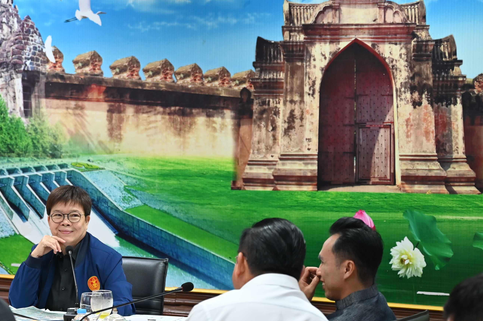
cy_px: 199
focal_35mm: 120
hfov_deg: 16.9
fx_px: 1609
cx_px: 98
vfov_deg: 11.4
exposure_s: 1/125
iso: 900
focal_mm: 69
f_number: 2.8
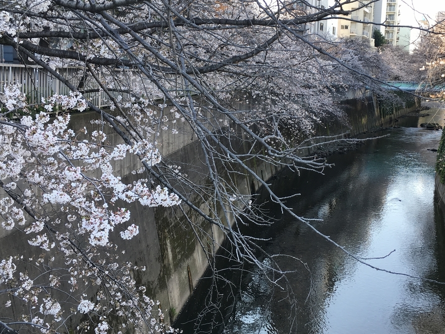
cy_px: 138
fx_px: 501
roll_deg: -2.0
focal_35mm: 39
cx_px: 260
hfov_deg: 47.7
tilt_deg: -5.2
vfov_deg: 36.7
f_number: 2.2
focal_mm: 4.15
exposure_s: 1/158
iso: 25
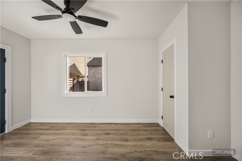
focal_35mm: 14
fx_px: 94
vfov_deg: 81.2
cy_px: 80
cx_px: 121
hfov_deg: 104.2
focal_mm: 14
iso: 80
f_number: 6.3
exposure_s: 1/40
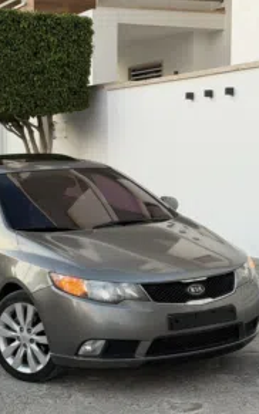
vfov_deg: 29.4
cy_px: 199
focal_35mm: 70
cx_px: 71
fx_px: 790
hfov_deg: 18.5
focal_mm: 6.76
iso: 100
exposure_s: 1/87
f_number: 1.78
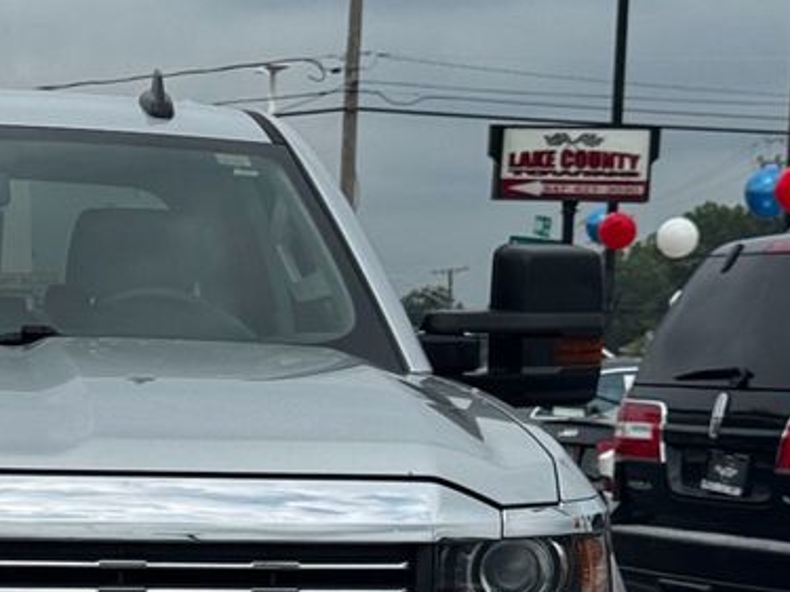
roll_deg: -0.5
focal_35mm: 131
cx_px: -103
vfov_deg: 11.1
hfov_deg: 14.7
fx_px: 2989
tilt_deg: -7.1
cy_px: 687
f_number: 1.78
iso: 64
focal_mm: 6.76
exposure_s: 1/4608
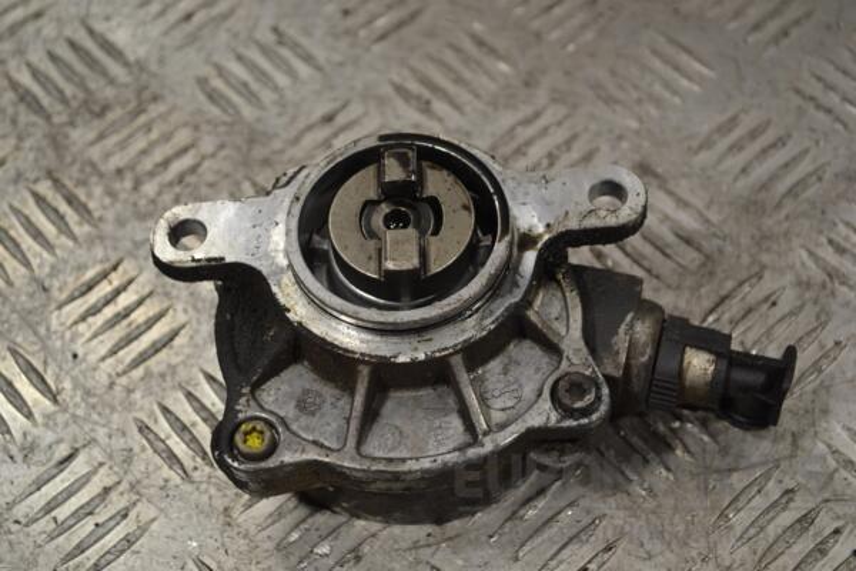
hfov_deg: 33.4
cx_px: 428
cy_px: 286
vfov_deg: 22.6
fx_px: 1427
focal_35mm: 60
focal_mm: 40
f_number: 5.6
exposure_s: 1/125
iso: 400
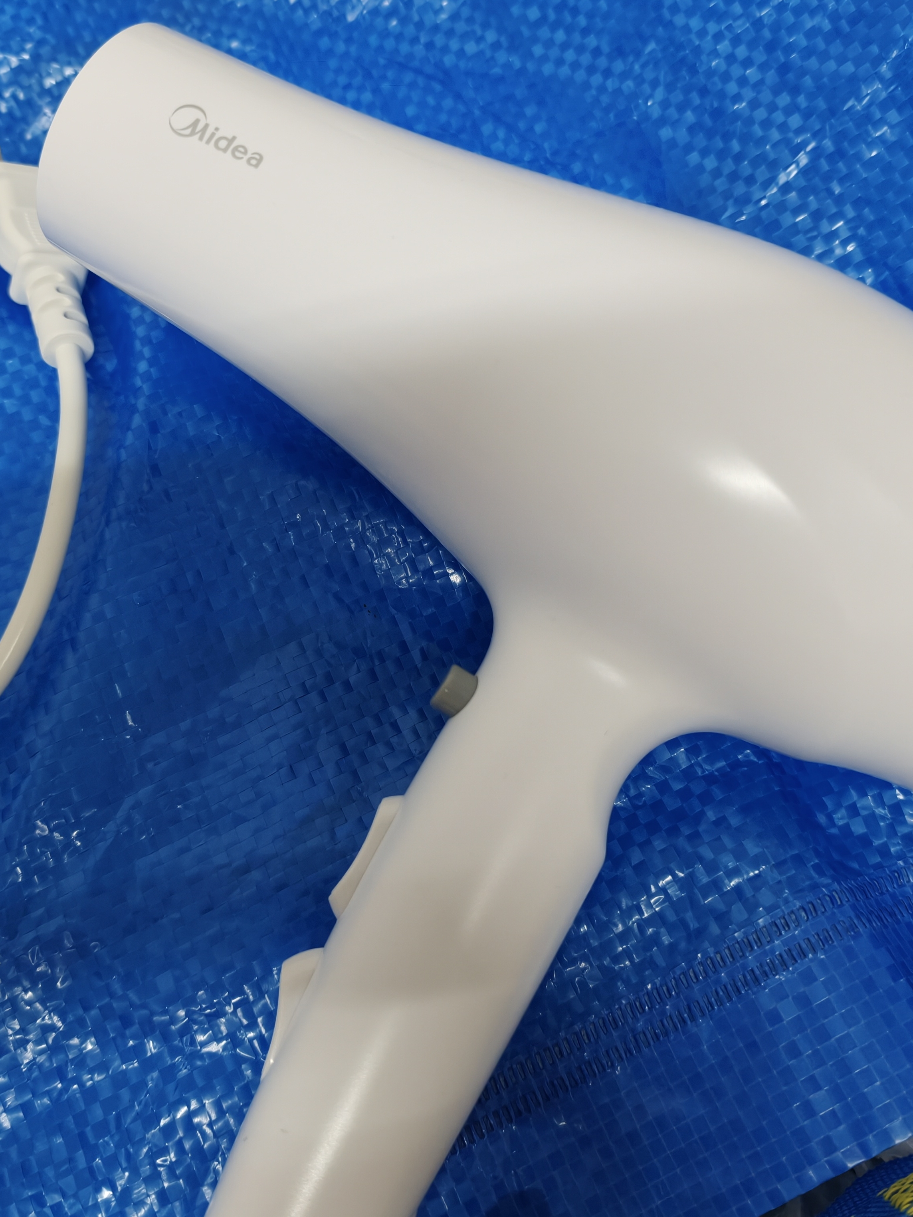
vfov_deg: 65.3
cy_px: 608
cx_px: 408
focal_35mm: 27
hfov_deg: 51.3
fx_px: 949
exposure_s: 1/50
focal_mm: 6.62
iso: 400
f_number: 1.67
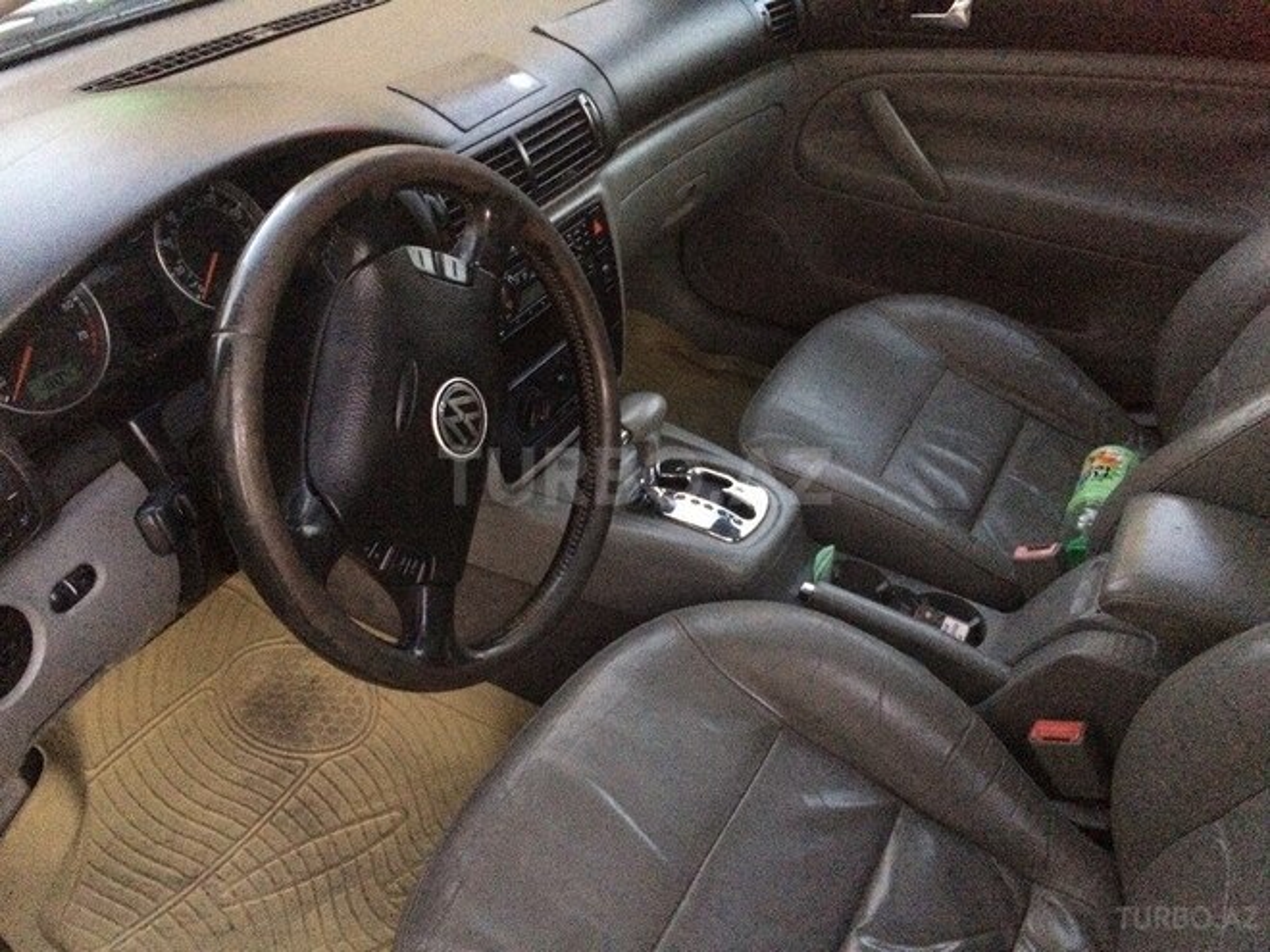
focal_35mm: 29
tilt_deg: -36.9
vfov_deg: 48.2
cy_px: 476
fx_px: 1064
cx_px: 635
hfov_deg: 61.7
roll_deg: +0.2
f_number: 2.2
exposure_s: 1/17
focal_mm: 4.15
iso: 1000
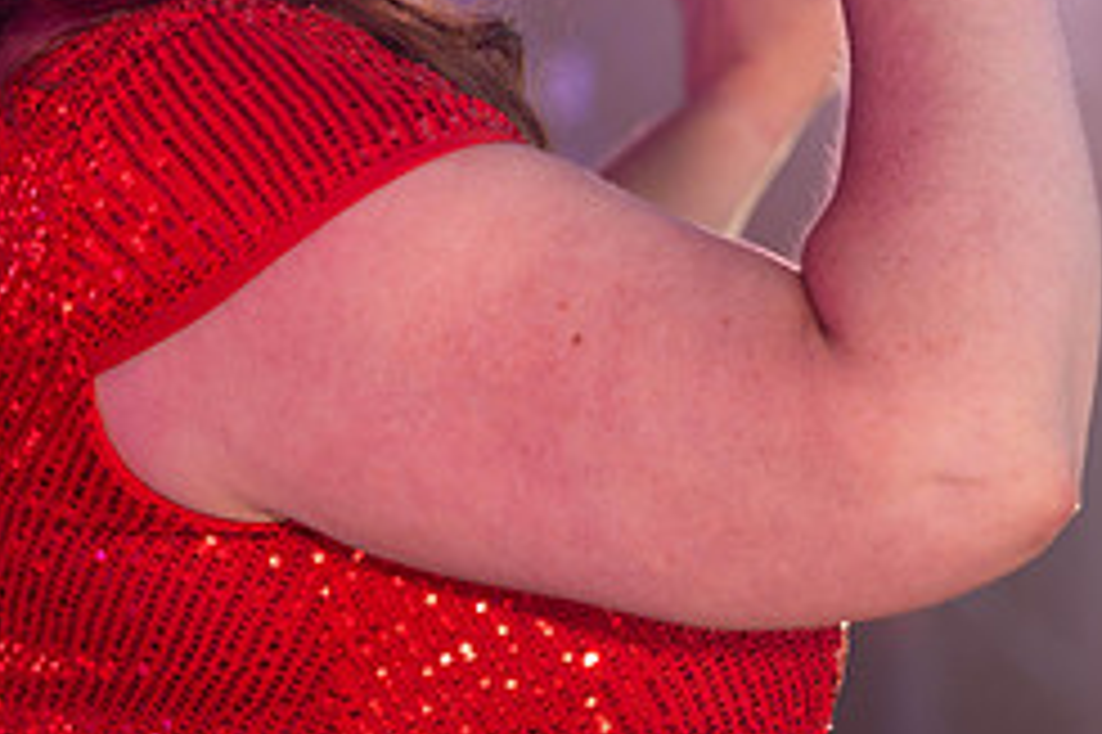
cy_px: 5
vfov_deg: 6.8
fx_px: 6148
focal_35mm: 201
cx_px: 738
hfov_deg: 10.2
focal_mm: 85
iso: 100
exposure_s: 1/200
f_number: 3.2
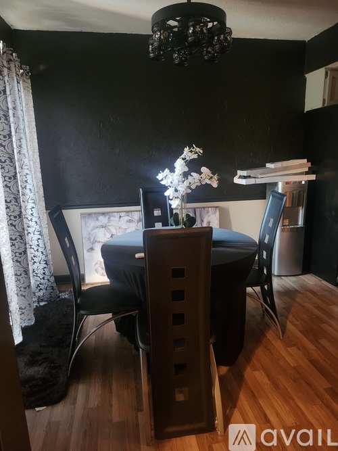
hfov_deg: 56.8
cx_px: 169
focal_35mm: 24
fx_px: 313
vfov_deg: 71.6
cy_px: 226
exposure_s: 1/24
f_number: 1.8
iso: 1000
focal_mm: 5
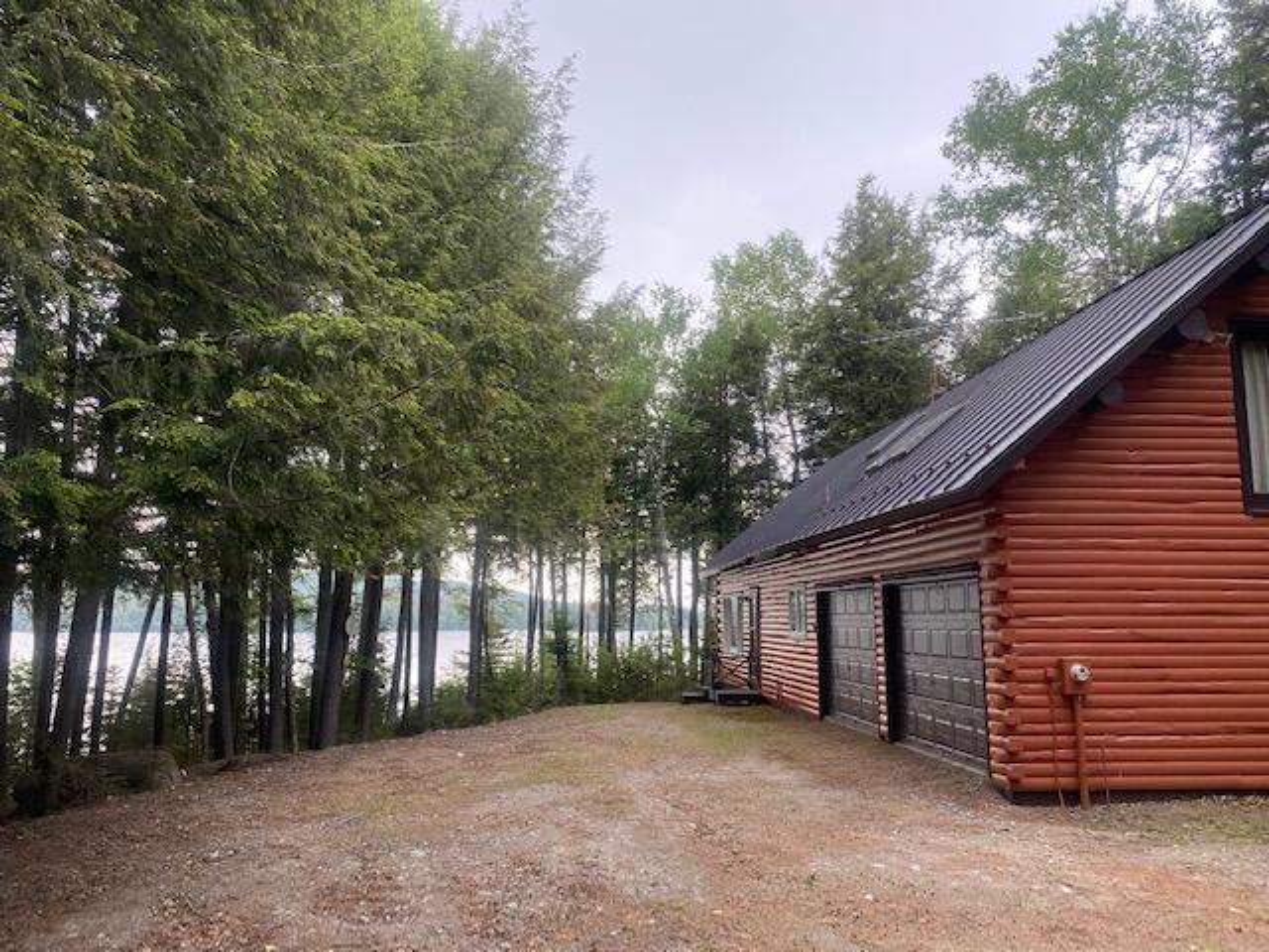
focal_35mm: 26
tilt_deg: +7.9
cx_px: 634
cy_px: 476
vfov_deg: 53.1
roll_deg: +0.1
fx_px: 953
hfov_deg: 67.3
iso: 64
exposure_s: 1/122
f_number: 1.8
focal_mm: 4.25
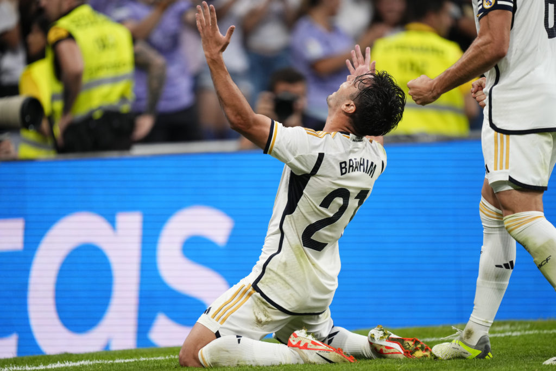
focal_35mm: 400
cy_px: 186
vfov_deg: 3.4
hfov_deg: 5.2
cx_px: 278
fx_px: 6178
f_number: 2.8
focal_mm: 400
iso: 2000
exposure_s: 1/2000
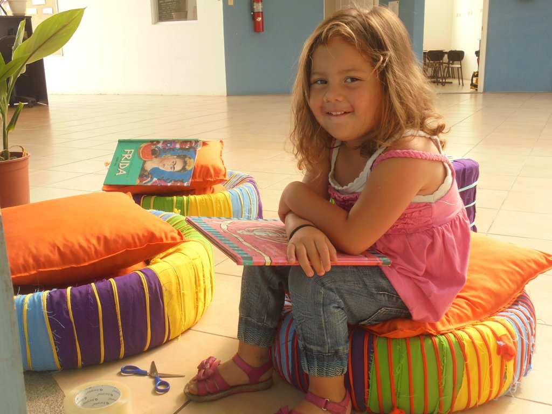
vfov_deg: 37.7
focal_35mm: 38
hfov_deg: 49.0
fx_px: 606
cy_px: 207
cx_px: 276
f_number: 4.2
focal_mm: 6.9
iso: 100
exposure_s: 1/30
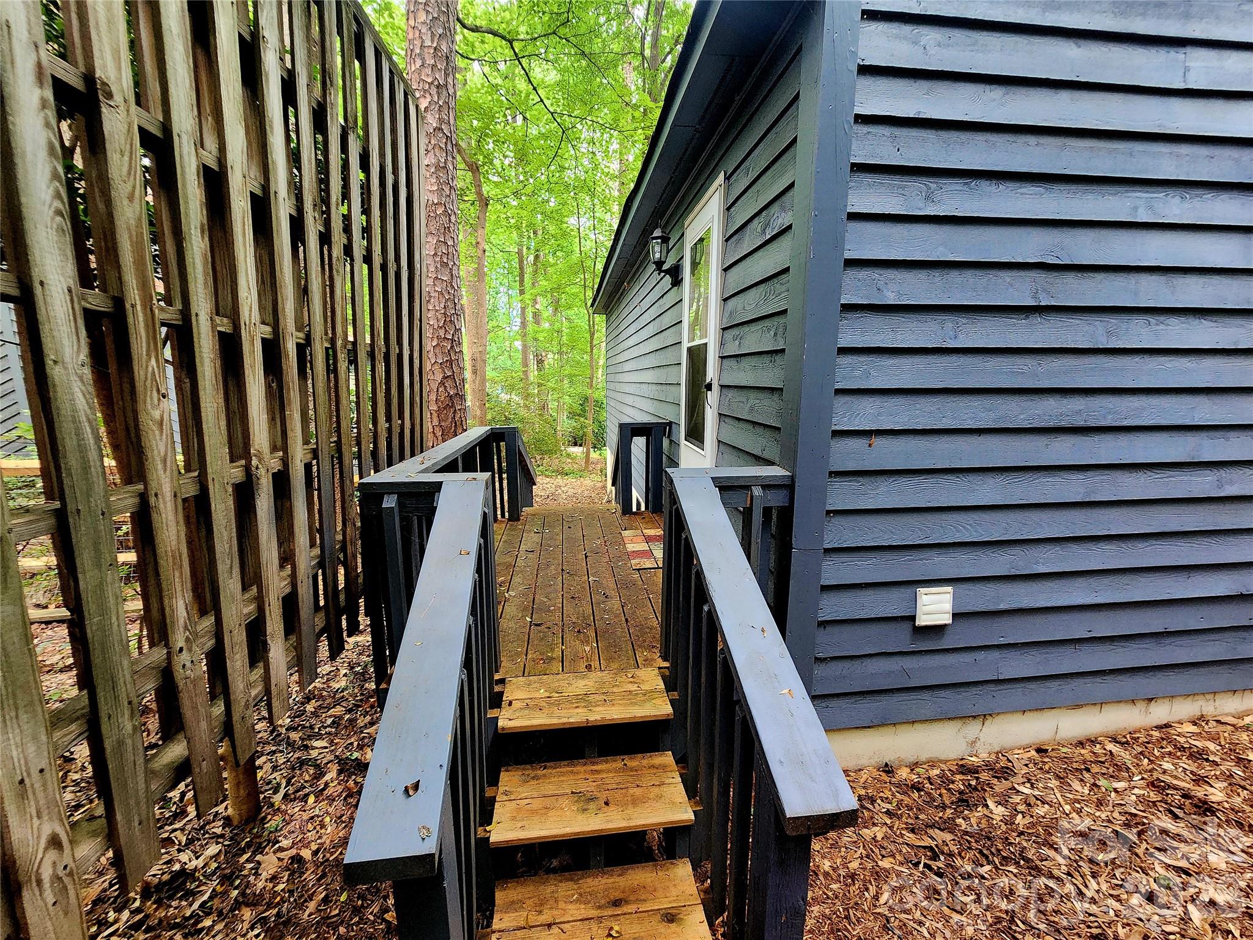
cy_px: 470
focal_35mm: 13
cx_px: 626
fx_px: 471
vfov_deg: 89.9
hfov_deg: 106.2
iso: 320
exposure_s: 1/60.2
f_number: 2.2
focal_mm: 2.2
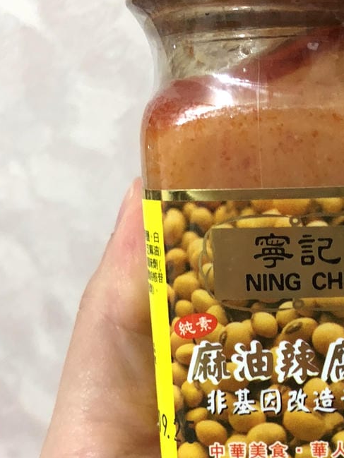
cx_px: 324
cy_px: 323
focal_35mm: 69
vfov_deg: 27.9
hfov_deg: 20.8
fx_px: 914
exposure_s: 1/15
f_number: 1.8
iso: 100
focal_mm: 3.99
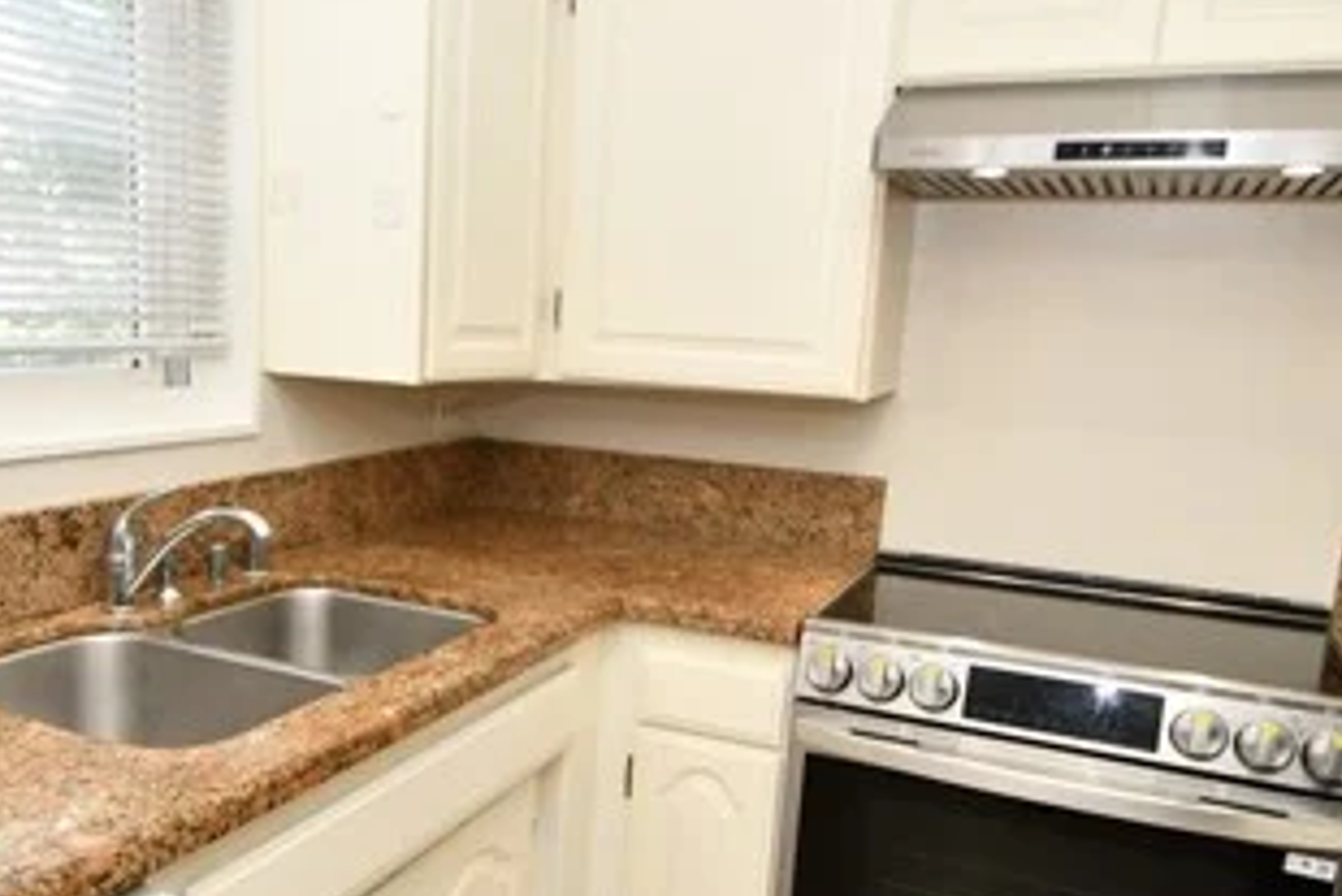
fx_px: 1156
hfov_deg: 59.7
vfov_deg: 42.0
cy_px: 565
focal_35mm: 31
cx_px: 528
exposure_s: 1/60
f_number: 4
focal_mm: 10
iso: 220
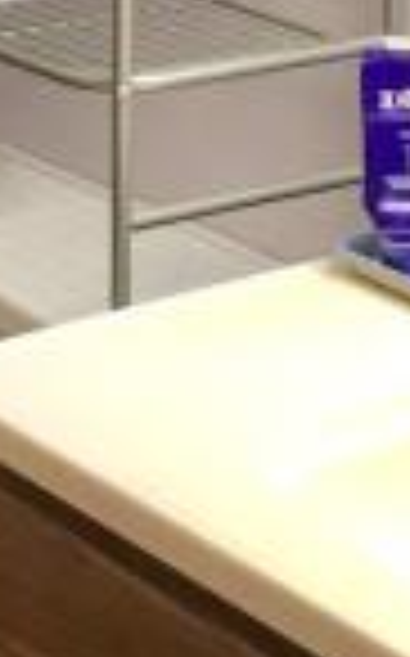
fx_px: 2902
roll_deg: +0.1
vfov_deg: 12.4
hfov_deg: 7.9
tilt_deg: -9.8
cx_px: -185
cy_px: -252
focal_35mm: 162
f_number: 2.2
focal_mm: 4.15
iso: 50
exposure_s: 1/30
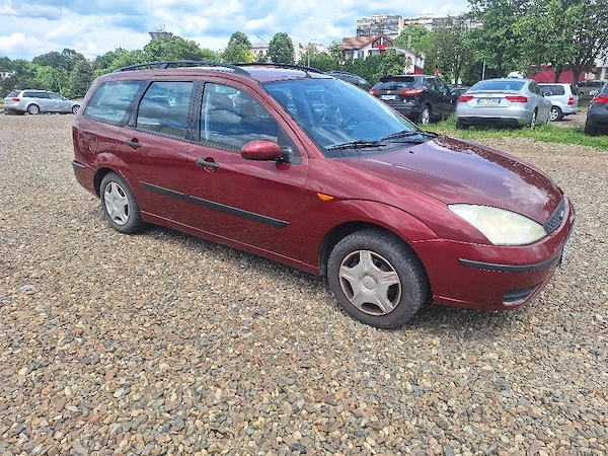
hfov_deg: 73.9
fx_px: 404
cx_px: 304
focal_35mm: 23
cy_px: 228
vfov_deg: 58.9
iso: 40
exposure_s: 1/2500
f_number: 1.8
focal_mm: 5.54
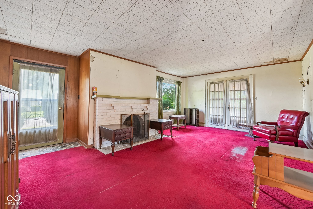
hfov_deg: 104.3
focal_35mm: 14
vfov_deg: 81.2
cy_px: 104
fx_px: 122
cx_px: 156
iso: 400
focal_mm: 14
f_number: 8
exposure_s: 1/4
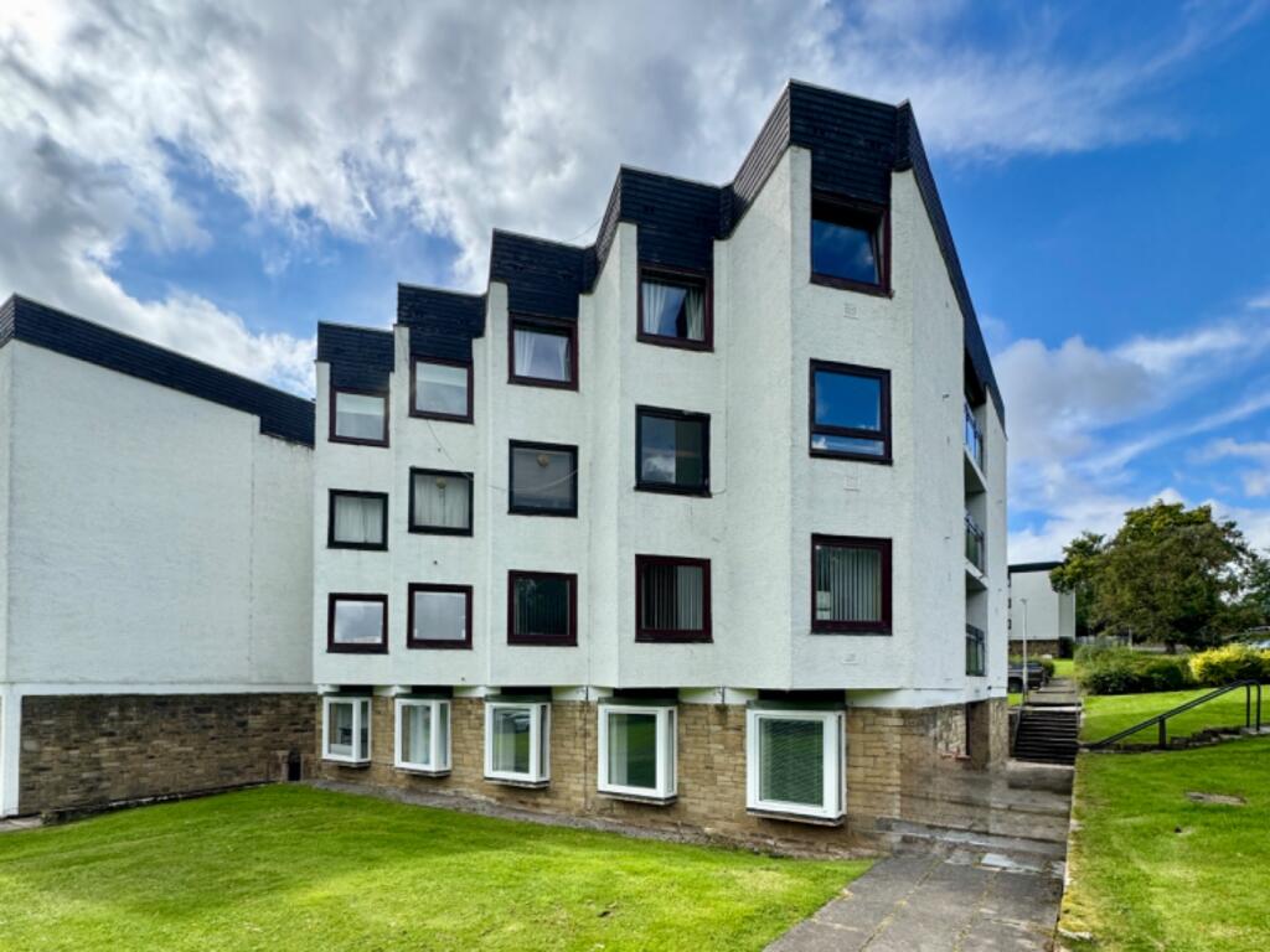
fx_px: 514
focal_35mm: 14
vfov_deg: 85.7
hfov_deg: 102.1
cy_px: 476
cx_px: 635
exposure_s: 1/1006
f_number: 2.2
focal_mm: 2.22
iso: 40
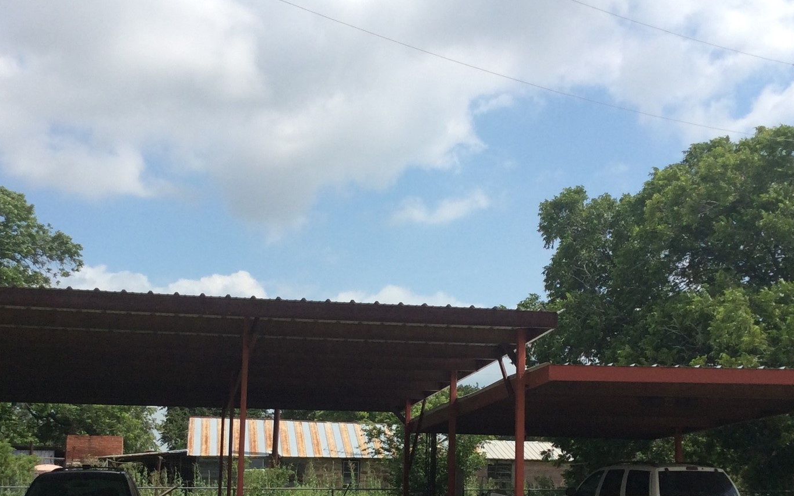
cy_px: 370
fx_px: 1104
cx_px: 391
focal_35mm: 51
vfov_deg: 25.1
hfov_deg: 39.6
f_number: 2.4
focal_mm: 3.3
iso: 32
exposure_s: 1/1845
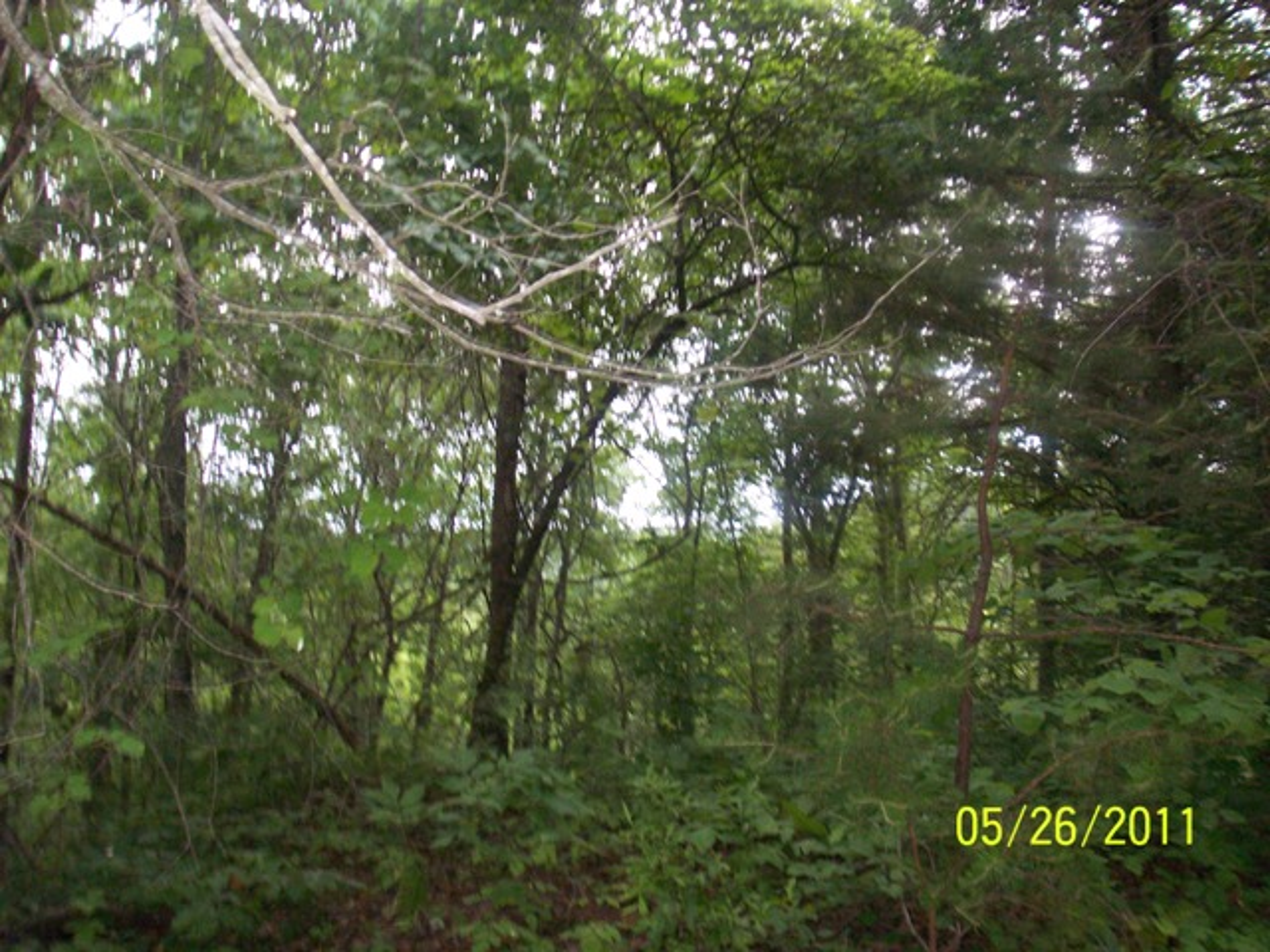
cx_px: 635
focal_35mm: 39
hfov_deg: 47.9
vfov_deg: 36.8
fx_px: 1431
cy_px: 476
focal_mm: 6.4
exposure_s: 1/60
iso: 200
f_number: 3.9
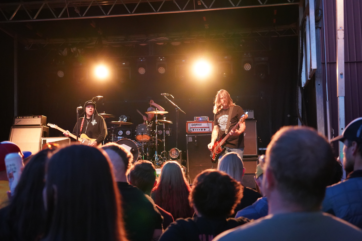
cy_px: 120
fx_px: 442
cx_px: 181
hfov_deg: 44.5
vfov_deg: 30.5
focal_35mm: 44
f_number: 4
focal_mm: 44
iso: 10000
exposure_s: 1/60
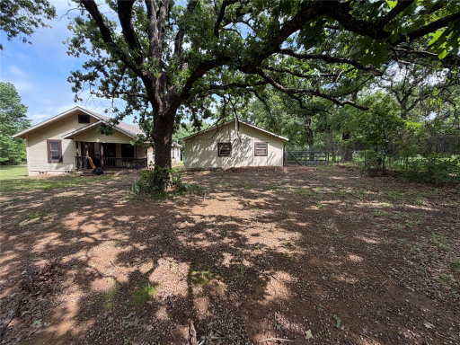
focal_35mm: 14
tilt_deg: -6.5
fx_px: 186
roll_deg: -0.9
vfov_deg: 85.7
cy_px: 172
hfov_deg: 102.1
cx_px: 230
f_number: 2.2
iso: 50
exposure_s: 1/381
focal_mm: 2.22
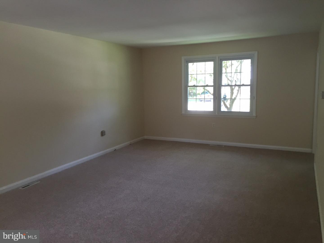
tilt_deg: -9.5
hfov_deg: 61.7
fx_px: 271
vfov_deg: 48.2
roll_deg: +1.1
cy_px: 122
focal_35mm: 29
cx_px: 162
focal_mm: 4.15
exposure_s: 1/30
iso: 80
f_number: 2.2
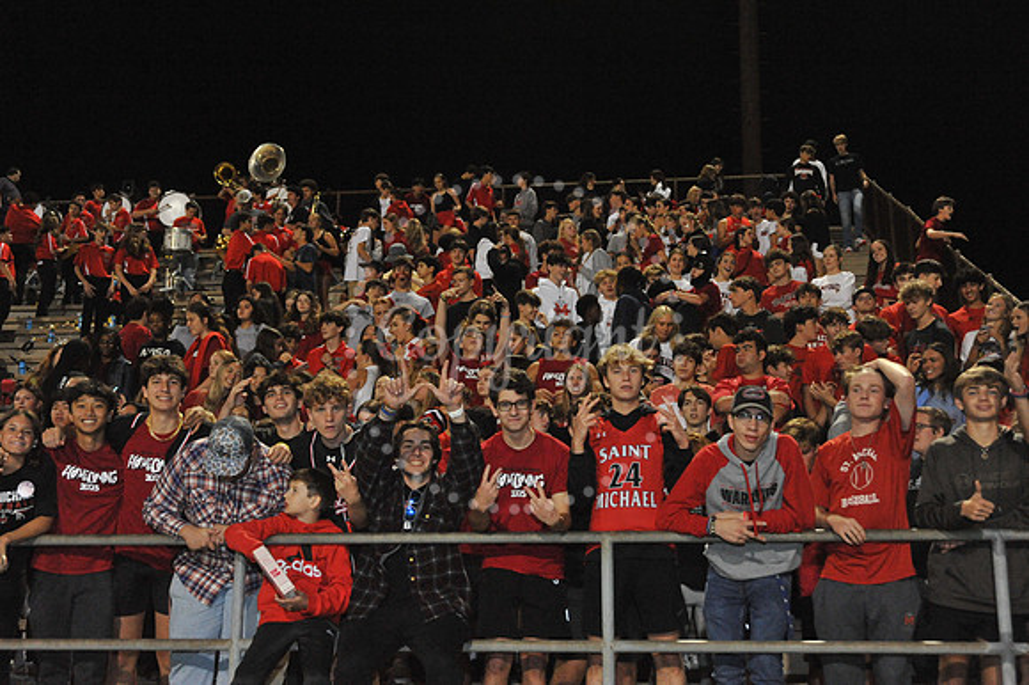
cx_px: 514
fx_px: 1371
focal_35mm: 48
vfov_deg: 28.0
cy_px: 342
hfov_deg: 41.1
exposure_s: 1/160
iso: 6400
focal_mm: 48
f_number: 6.3
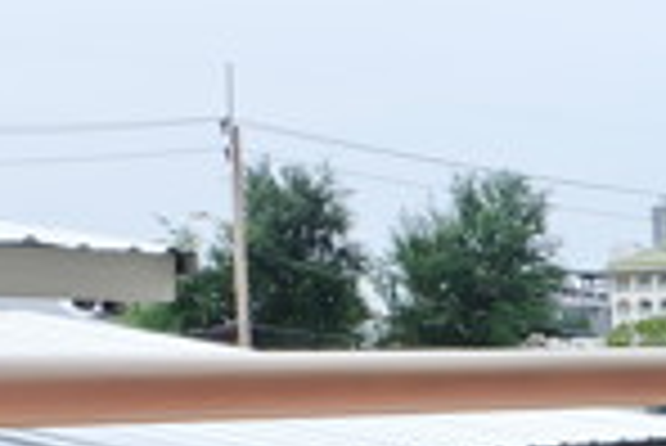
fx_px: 1796
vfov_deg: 13.6
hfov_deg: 16.7
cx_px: 1264
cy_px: 572
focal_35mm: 97
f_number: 11
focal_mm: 16
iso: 400
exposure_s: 1/400
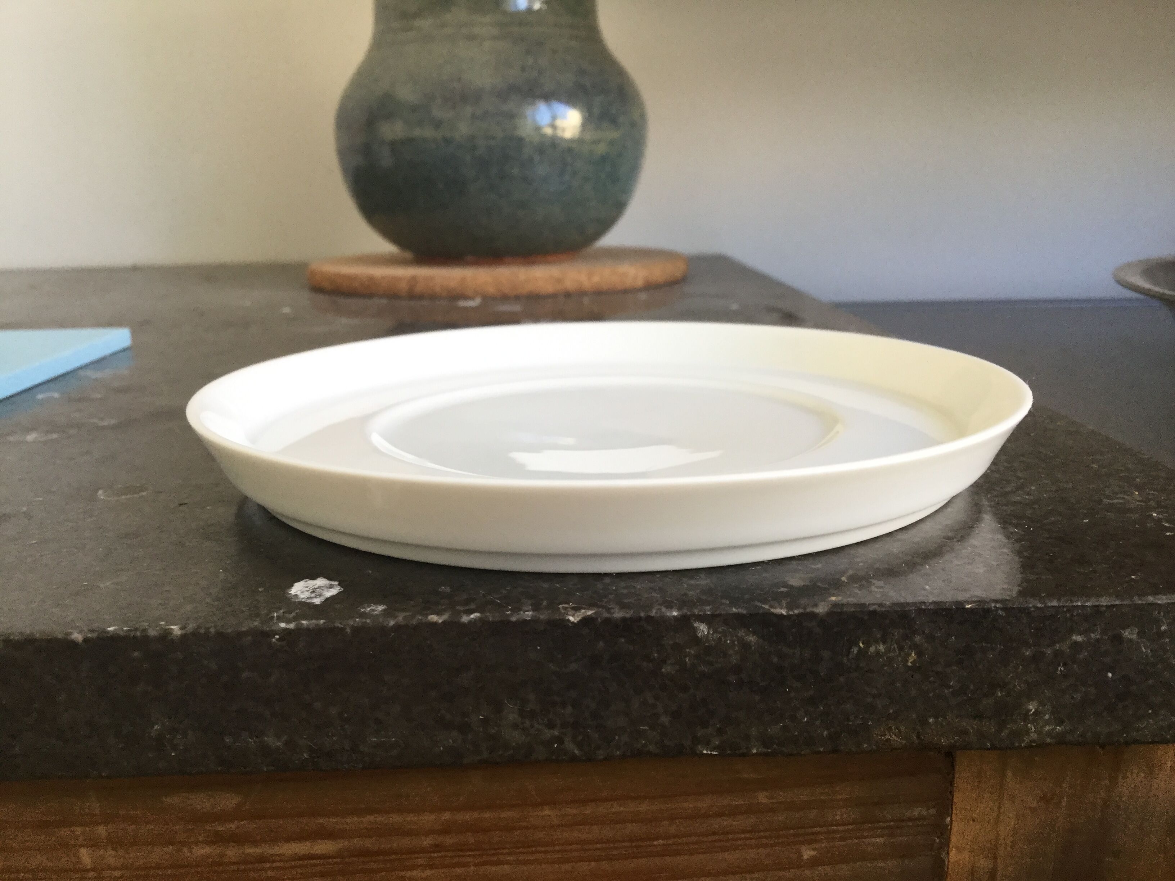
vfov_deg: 45.4
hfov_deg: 58.4
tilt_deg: -14.5
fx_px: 1052
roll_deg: -0.1
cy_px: 440
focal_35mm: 31
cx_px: 588
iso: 32
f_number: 2.4
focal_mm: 3.3
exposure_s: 1/33
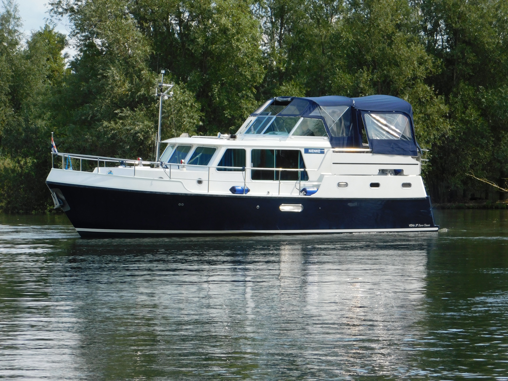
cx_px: 254
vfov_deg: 8.7
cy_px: 190
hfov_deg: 11.6
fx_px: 2495
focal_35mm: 170
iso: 125
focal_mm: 30.1
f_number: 5.3
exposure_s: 1/320
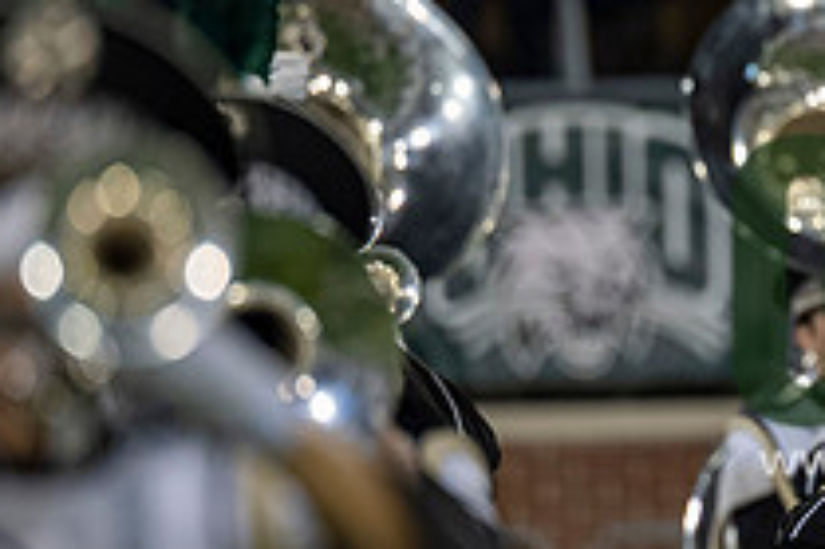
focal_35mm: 810
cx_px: 1030
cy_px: 320
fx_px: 18547
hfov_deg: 2.5
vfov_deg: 1.7
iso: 500
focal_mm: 195
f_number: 2.8
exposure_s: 1/500
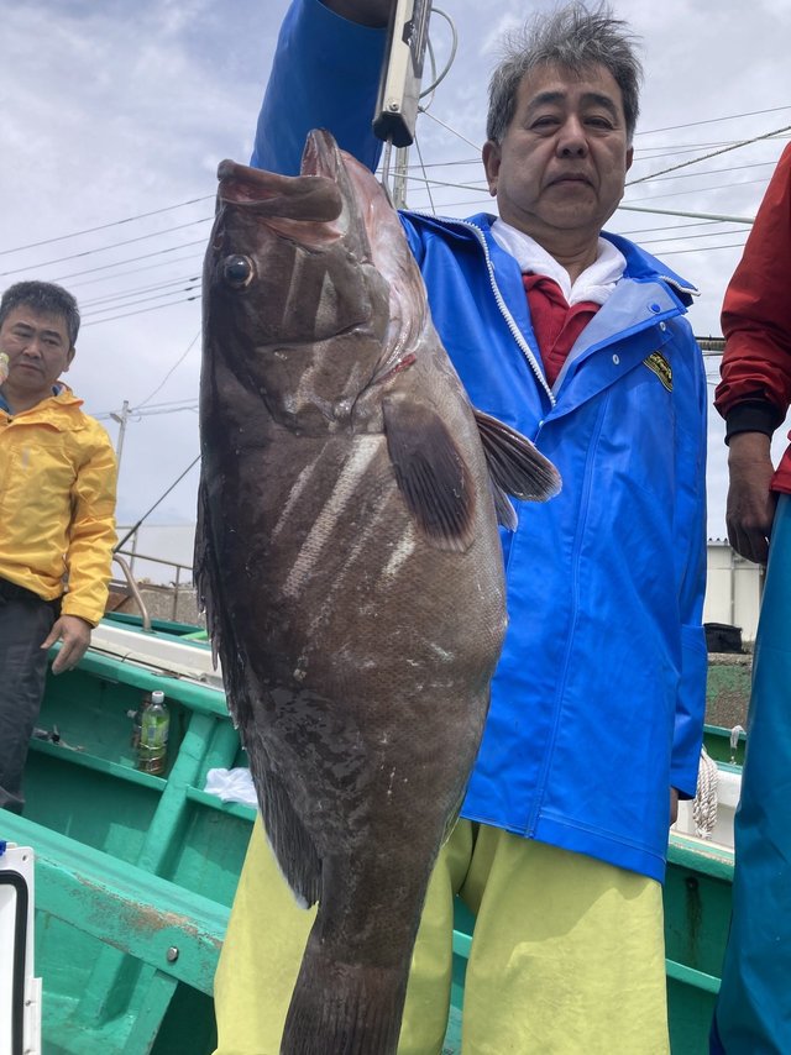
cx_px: 396
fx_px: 854
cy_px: 528
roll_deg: -4.8
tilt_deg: +12.9
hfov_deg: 49.7
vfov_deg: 63.5
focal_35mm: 28
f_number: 1.8
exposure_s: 1/1919
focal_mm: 3.99
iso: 20
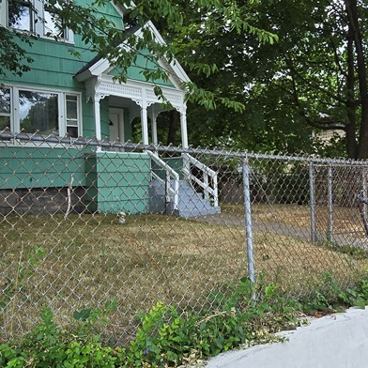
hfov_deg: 53.9
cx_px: 202
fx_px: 361
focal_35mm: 30
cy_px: 177
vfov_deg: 54.0
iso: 50
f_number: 2.2
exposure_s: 1/343
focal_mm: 2.2
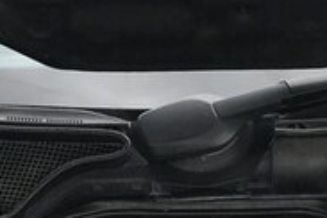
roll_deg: -0.4
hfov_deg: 19.4
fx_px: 954
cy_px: 301
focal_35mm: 105
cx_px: 182
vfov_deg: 12.5
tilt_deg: -26.6
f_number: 1.8
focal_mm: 3.99
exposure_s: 1/488
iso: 20
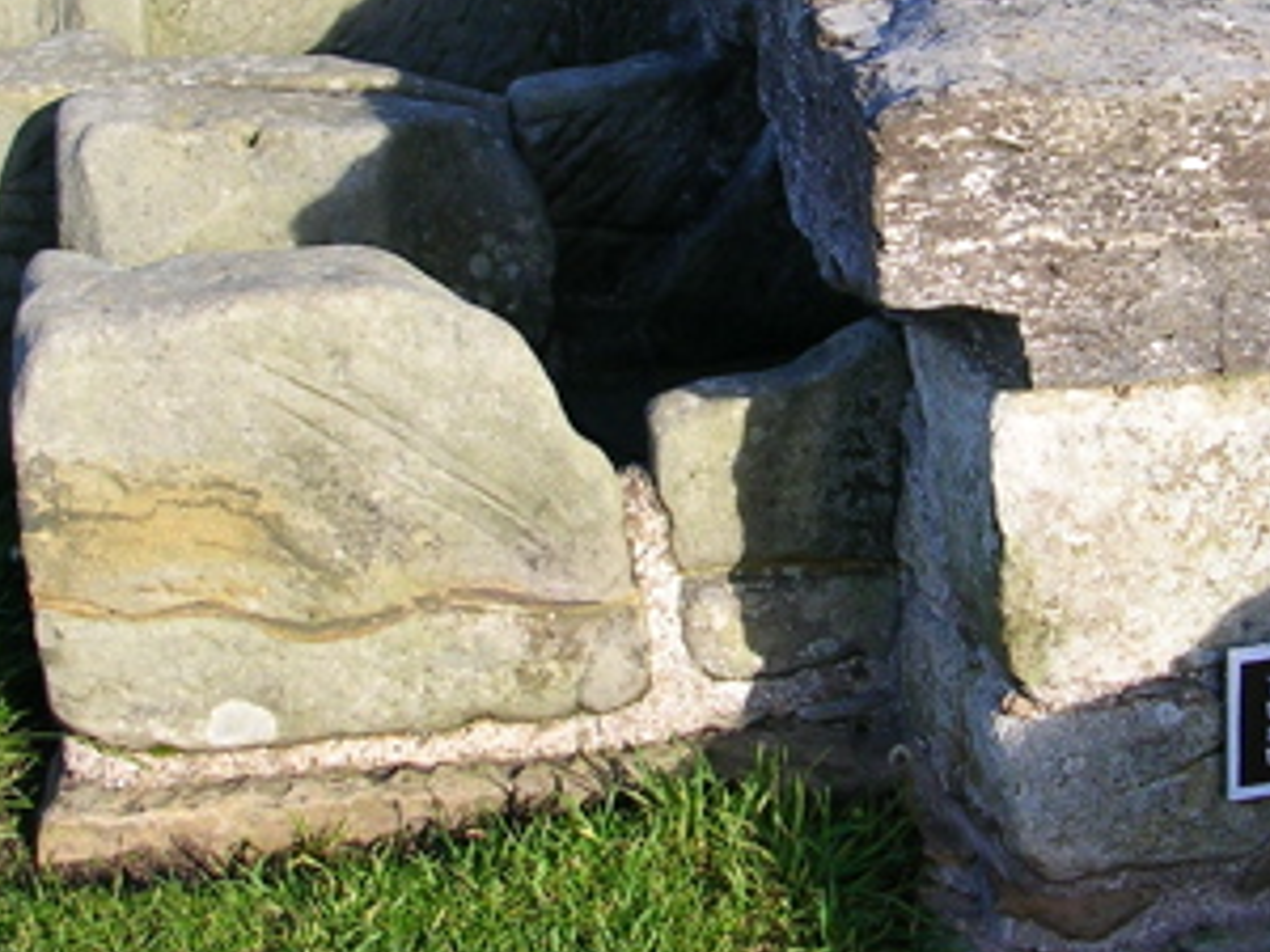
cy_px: 338
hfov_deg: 24.0
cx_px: 830
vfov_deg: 18.2
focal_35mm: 81
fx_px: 2972
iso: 50
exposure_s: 1/355
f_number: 2.8
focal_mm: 5.8
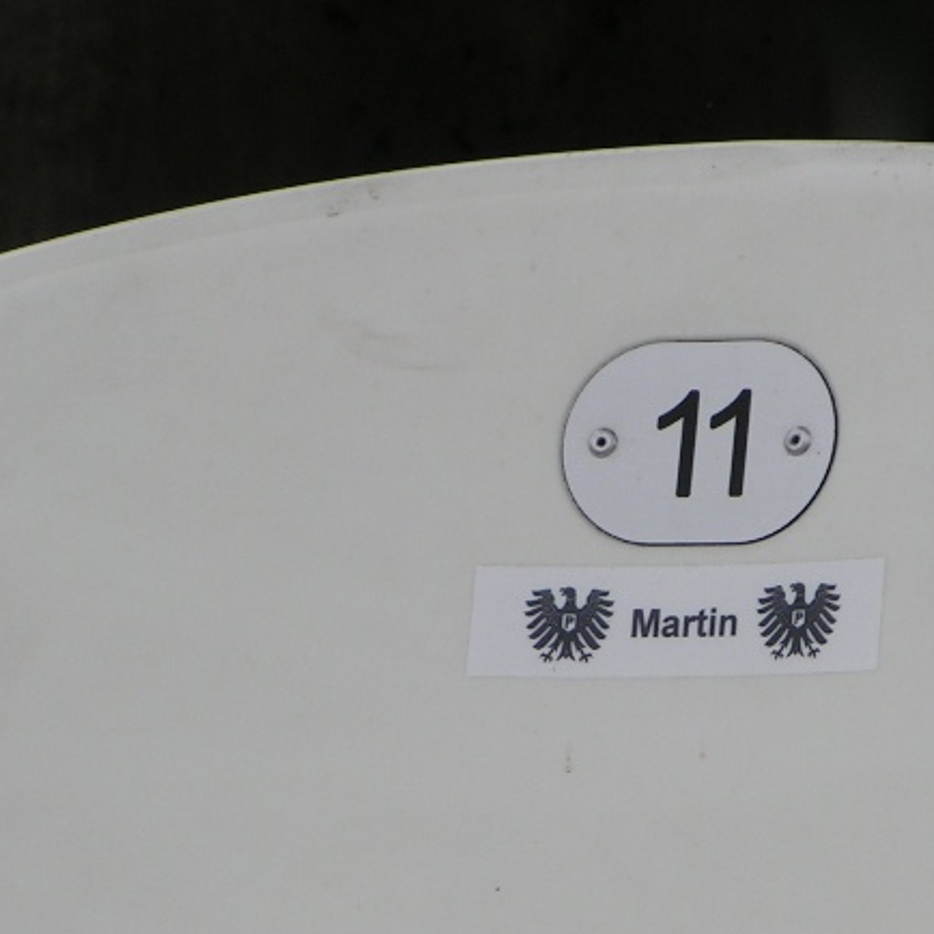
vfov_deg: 5.2
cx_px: 631
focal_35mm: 336
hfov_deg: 5.2
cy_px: 613
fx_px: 10257
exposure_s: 1/250
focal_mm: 31.5
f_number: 4.5
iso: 50
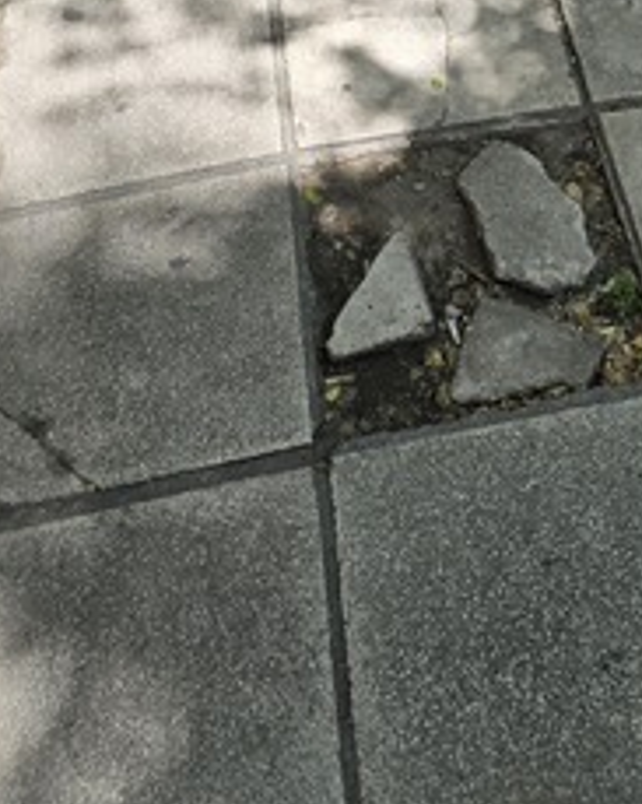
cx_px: 481
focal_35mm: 47
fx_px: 1117
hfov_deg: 31.5
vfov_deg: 37.1
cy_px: 88
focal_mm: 6.3
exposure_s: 1/343
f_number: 1.7
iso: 12
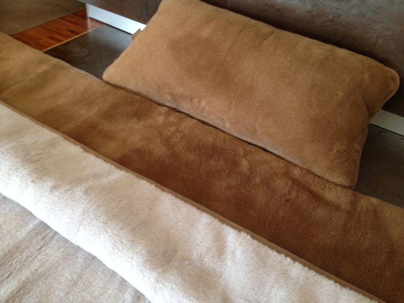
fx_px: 385
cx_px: 202
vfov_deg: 42.9
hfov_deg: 55.4
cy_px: 152
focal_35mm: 33
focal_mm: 4.12
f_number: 2.4
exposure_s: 1/20
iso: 50
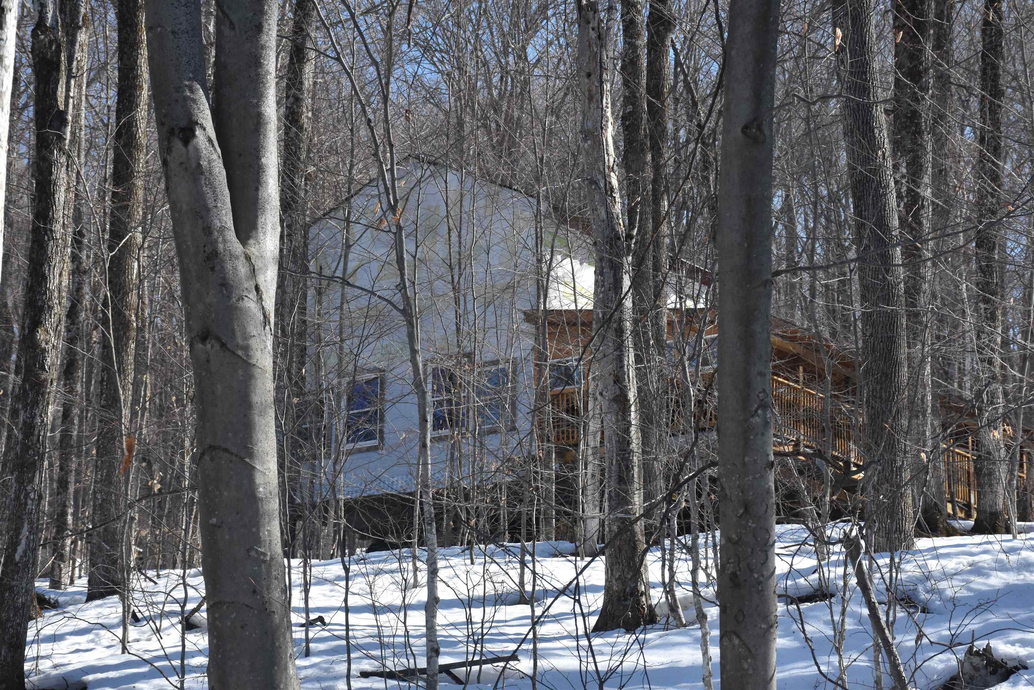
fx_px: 2412
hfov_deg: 24.2
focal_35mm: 84
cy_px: 345
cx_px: 517
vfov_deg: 16.3
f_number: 8
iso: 800
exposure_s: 1/400
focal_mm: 56
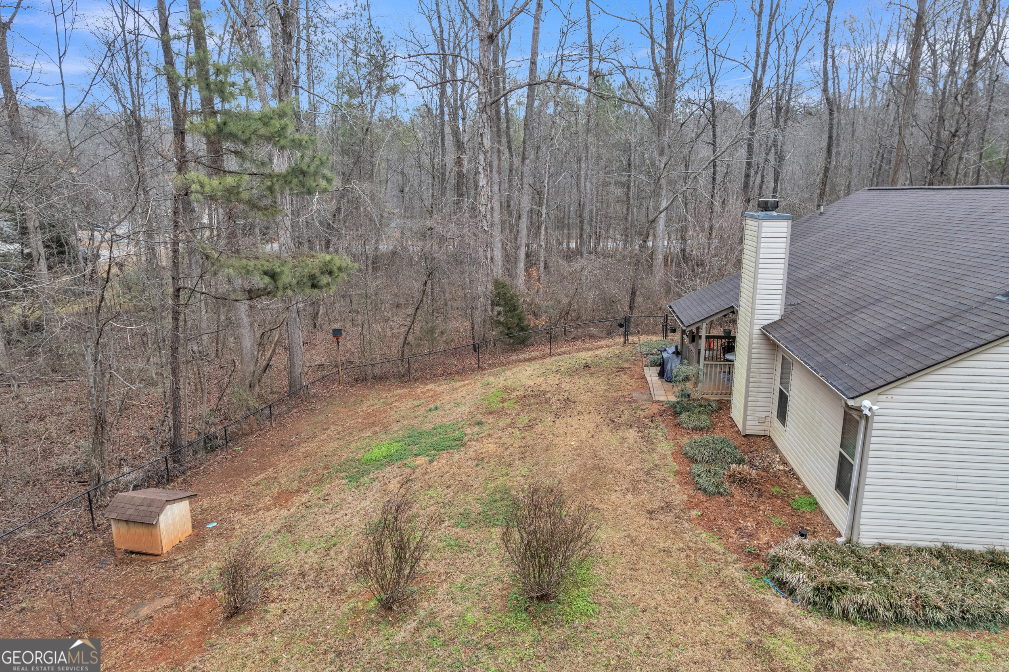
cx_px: 504
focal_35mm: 22
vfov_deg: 57.2
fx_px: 616
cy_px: 336
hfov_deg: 78.6
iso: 110
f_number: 2.8
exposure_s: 1/15
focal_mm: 8.38
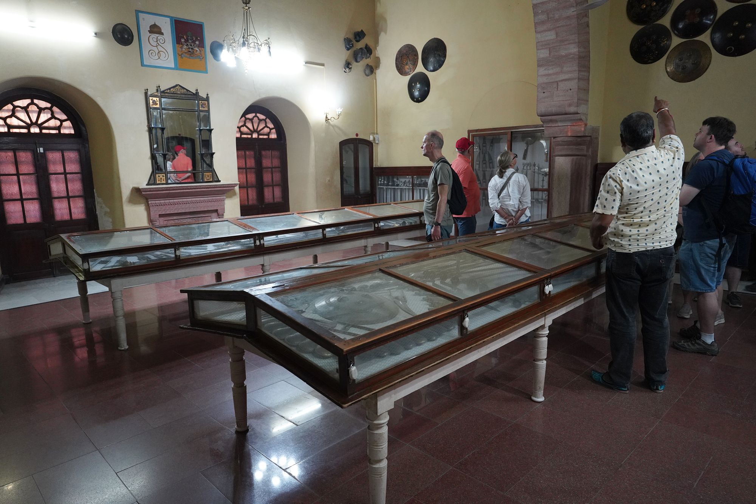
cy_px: 252
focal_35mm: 24
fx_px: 504
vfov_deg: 53.1
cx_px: 378
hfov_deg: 73.7
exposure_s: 1/80
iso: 3200
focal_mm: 24
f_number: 4.5
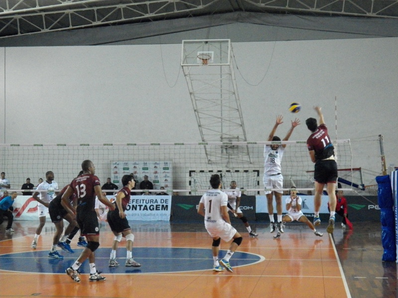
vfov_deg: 19.9
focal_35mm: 74
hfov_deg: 26.3
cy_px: 149
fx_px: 851
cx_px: 199
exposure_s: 1/250
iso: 1600
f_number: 3.6
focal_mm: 13.2
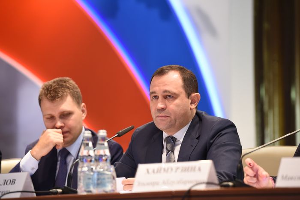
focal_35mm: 200
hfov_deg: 10.3
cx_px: 150
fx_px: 1666
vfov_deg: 6.9
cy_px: 100
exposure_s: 1/200
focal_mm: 200
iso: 2500
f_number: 3.5
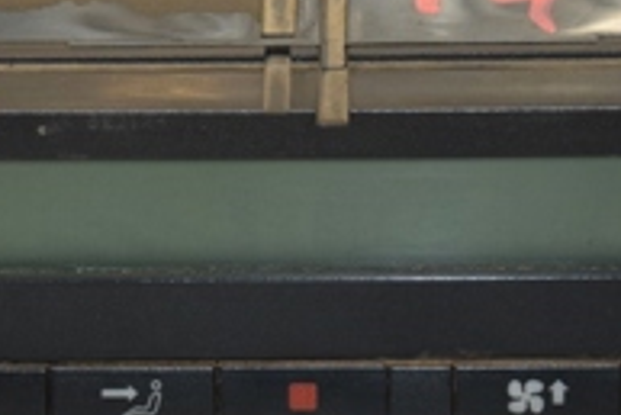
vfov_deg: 3.7
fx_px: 6433
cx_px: 212
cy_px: 273
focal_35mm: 373
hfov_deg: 5.5
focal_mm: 75
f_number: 5.3
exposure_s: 1/160
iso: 800
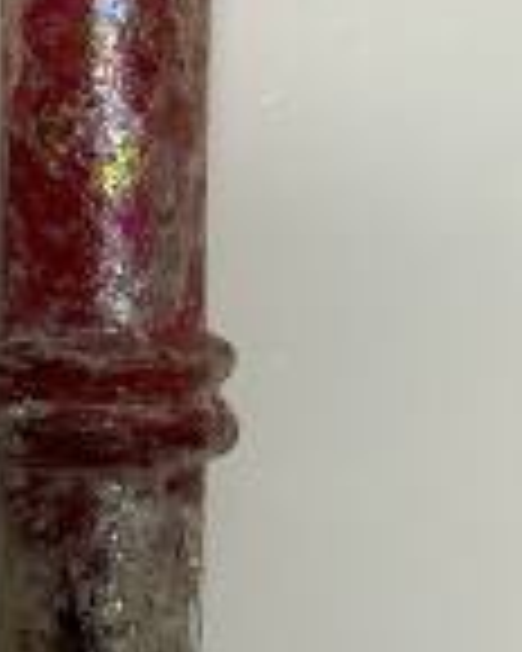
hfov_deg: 16.8
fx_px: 1757
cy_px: 135
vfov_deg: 20.8
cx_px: 133
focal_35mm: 91
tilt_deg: -88.1
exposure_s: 1/120
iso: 64
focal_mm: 3.3
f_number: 2.4
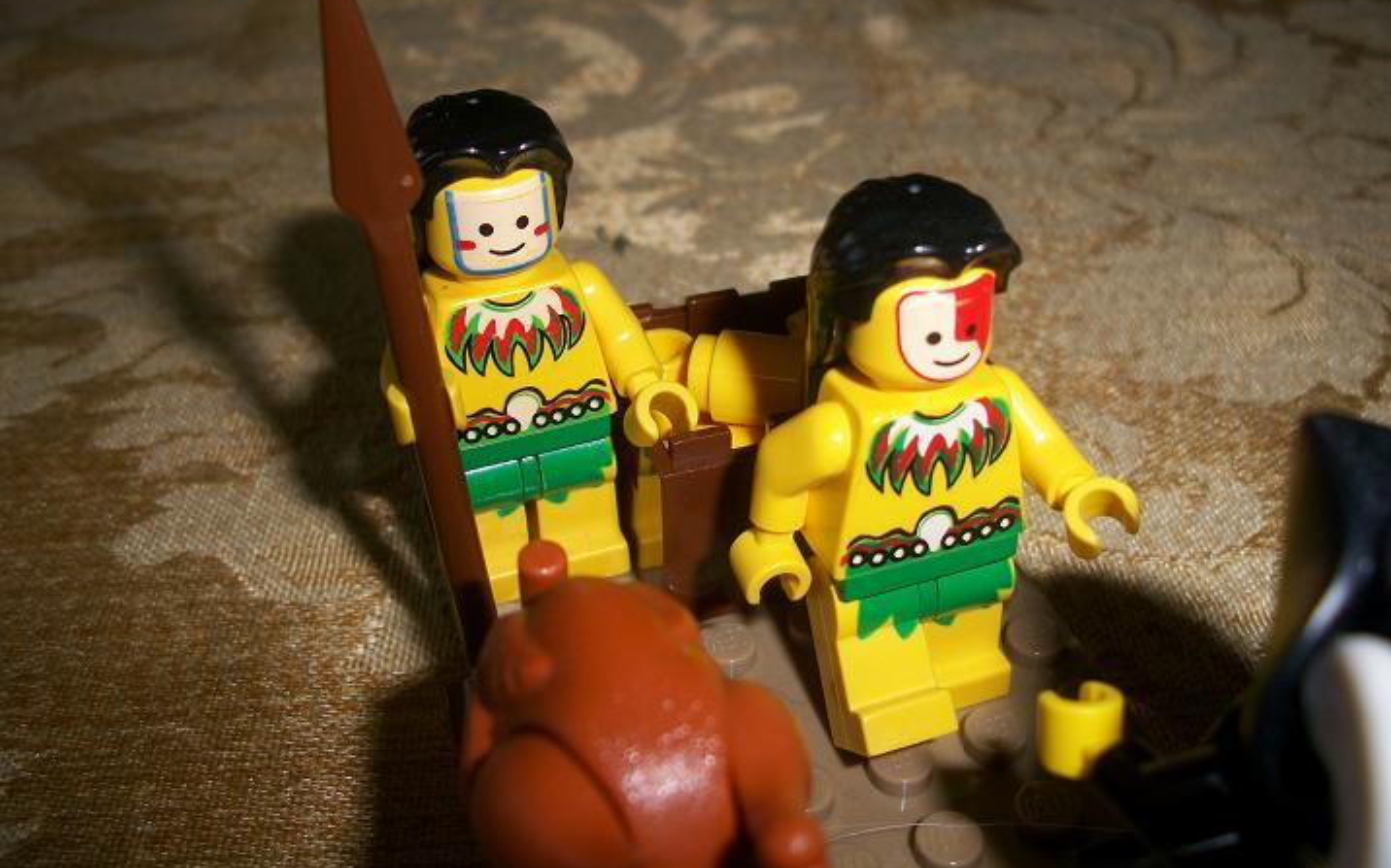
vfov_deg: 33.5
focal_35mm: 38
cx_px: 681
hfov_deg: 51.6
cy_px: 351
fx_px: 1440
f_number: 3.1
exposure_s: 1/30
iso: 80
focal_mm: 6.3
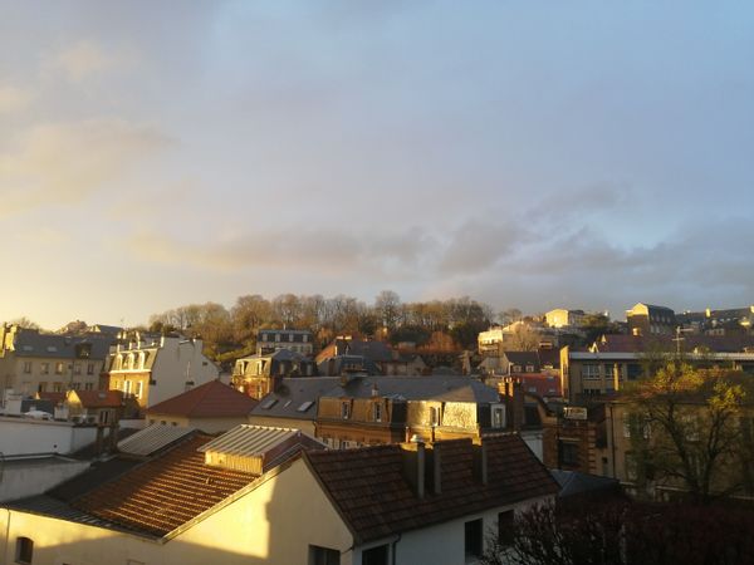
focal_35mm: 27
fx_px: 588
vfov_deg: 51.4
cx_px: 377
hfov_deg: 65.3
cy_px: 282
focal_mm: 3.62
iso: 80
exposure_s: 1/100
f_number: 1.8
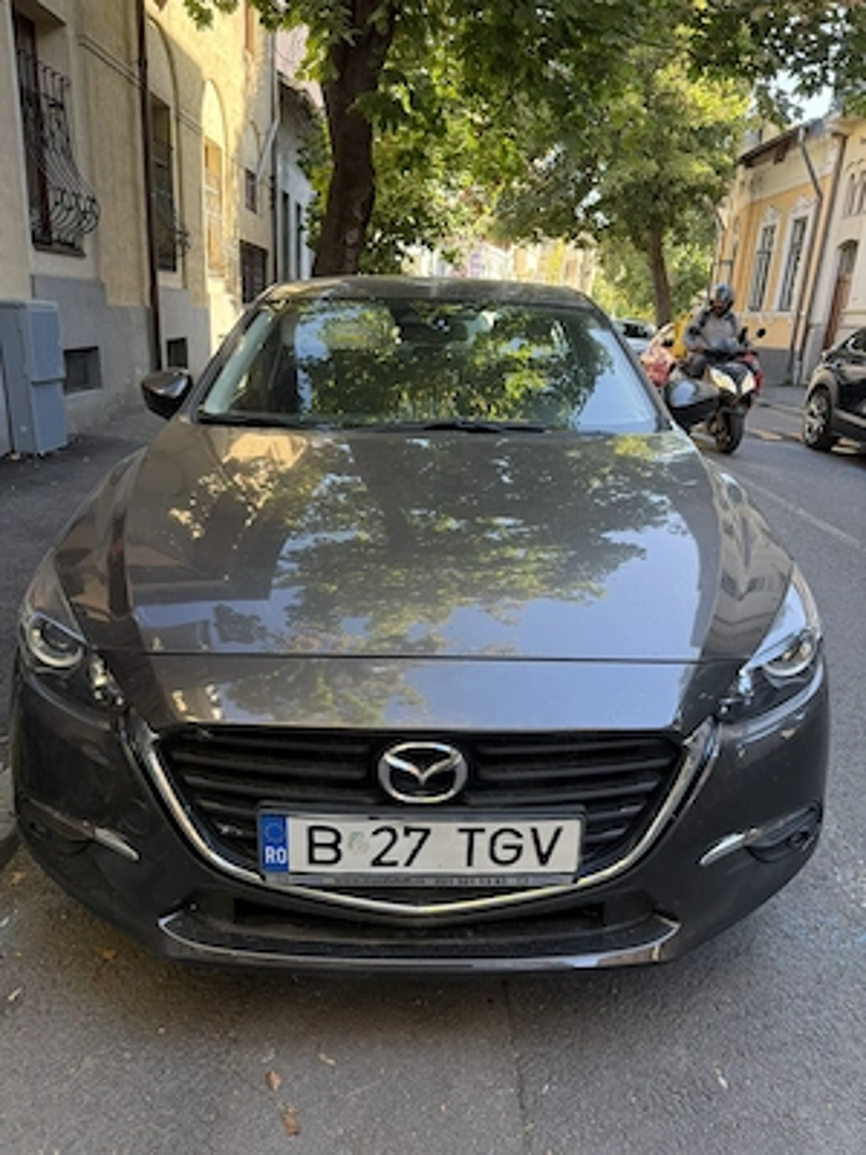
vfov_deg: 71.6
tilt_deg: -15.8
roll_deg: -3.0
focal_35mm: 24
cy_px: 578
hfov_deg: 56.8
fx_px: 801
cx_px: 433
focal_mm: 6.76
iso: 160
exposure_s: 1/228
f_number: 1.78
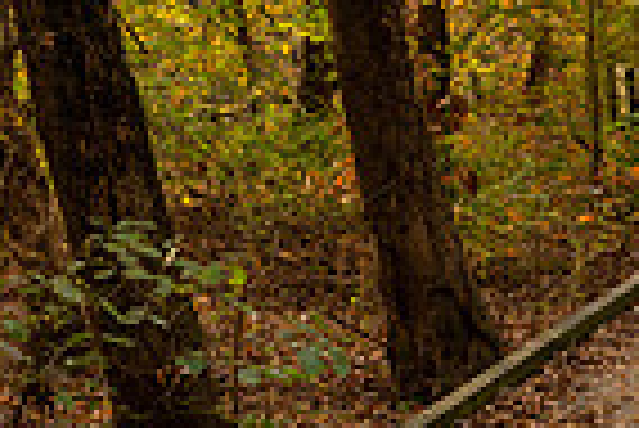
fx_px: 1741
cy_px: 394
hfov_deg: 16.7
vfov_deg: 13.9
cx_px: 1206
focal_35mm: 98
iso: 400
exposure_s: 1/125
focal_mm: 24
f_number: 9
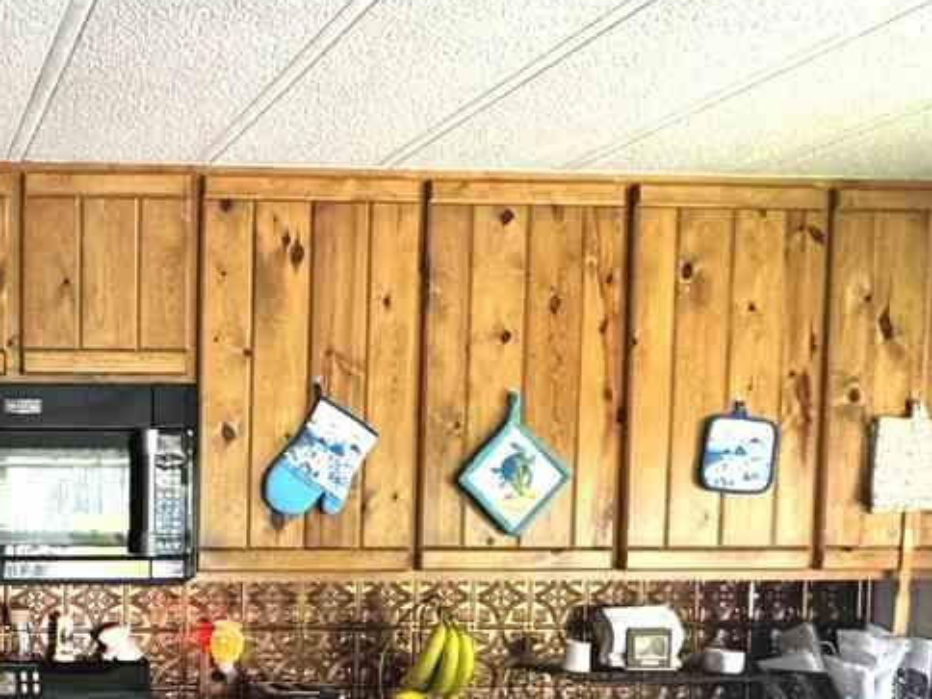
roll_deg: -0.9
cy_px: 560
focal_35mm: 37
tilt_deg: -3.4
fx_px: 996
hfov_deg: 40.8
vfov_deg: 37.3
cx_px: -81
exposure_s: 1/60
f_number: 2.2
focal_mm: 2.22
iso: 500
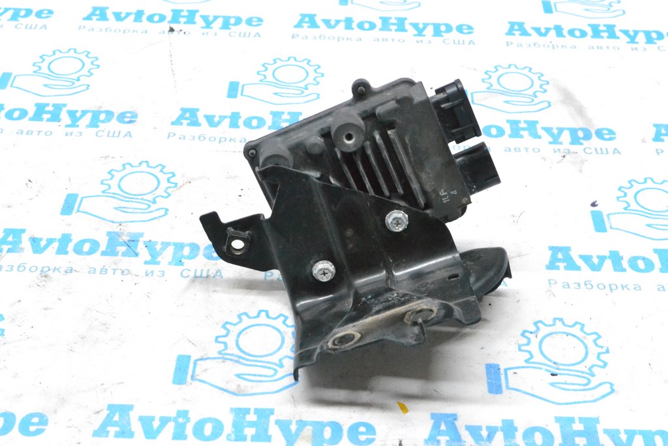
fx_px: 1113
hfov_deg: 33.4
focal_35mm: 60
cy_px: 223
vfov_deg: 22.6
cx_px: 334
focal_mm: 40
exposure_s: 1/125
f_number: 10
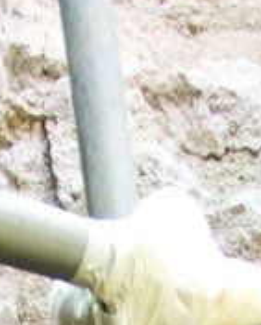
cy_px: 1040
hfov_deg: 13.8
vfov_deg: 10.4
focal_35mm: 112
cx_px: 155
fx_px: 1081
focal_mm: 14
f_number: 4
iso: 800
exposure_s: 1/60
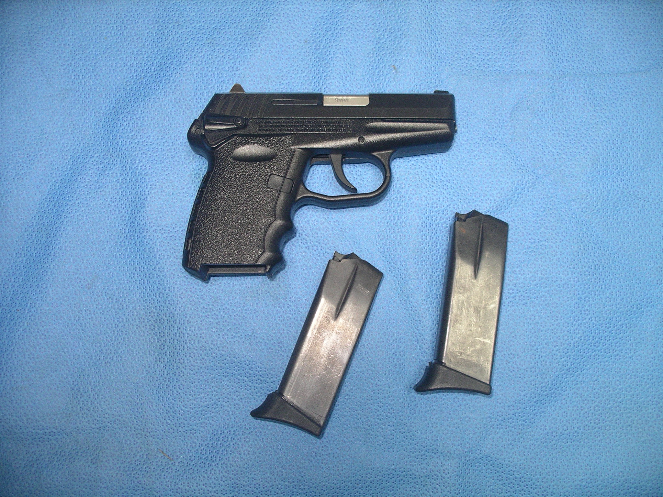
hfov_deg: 50.1
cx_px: 332
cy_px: 248
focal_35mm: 37
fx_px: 709
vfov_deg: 38.7
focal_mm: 7.8
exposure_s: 1/40
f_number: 2.8
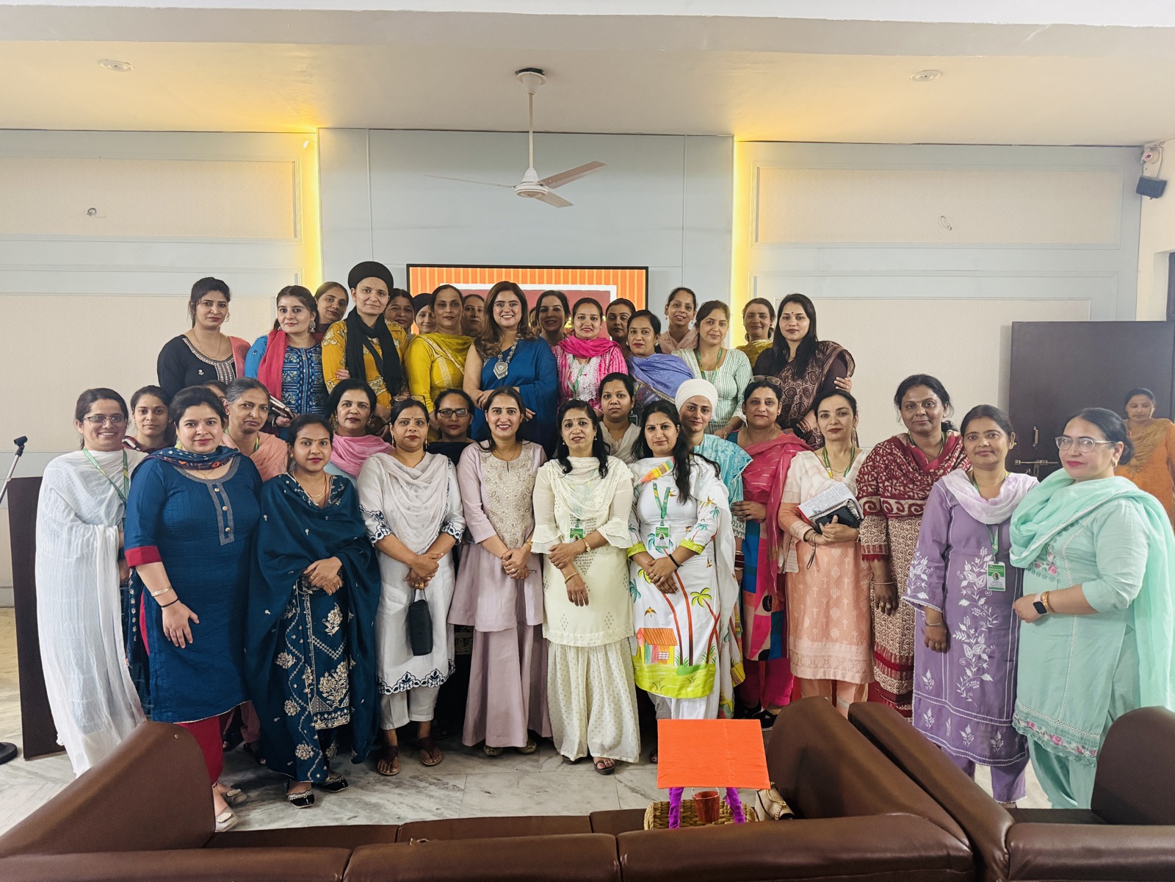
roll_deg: +0.0
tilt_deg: -3.3
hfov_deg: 71.6
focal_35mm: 24
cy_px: 441
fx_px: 815
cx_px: 588
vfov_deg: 56.8
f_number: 1.78
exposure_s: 1/33
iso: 640
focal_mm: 6.76
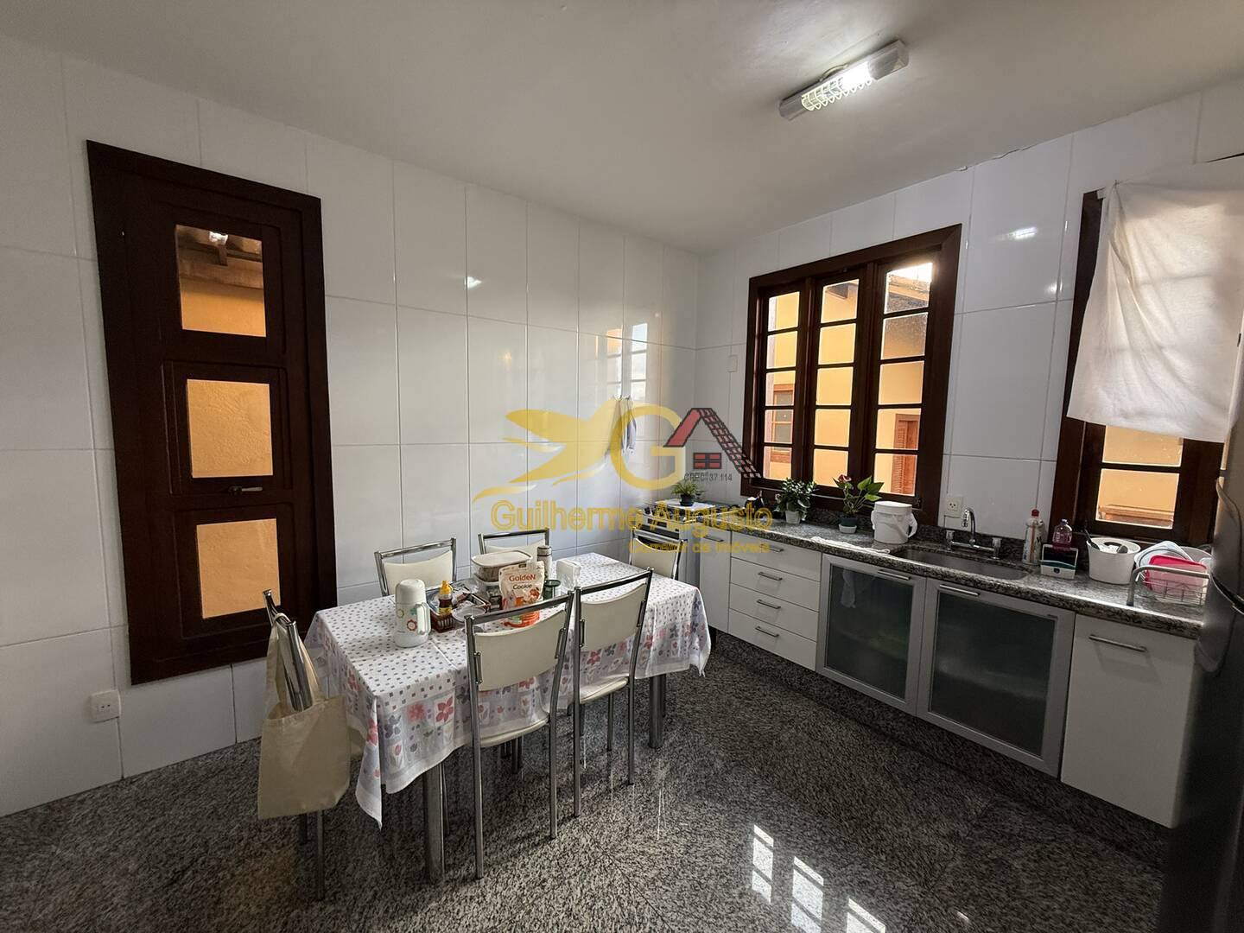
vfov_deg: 85.7
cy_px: 466
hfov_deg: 102.1
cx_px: 622
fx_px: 503
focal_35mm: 14
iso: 200
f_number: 2.2
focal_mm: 2.22
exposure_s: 1/60
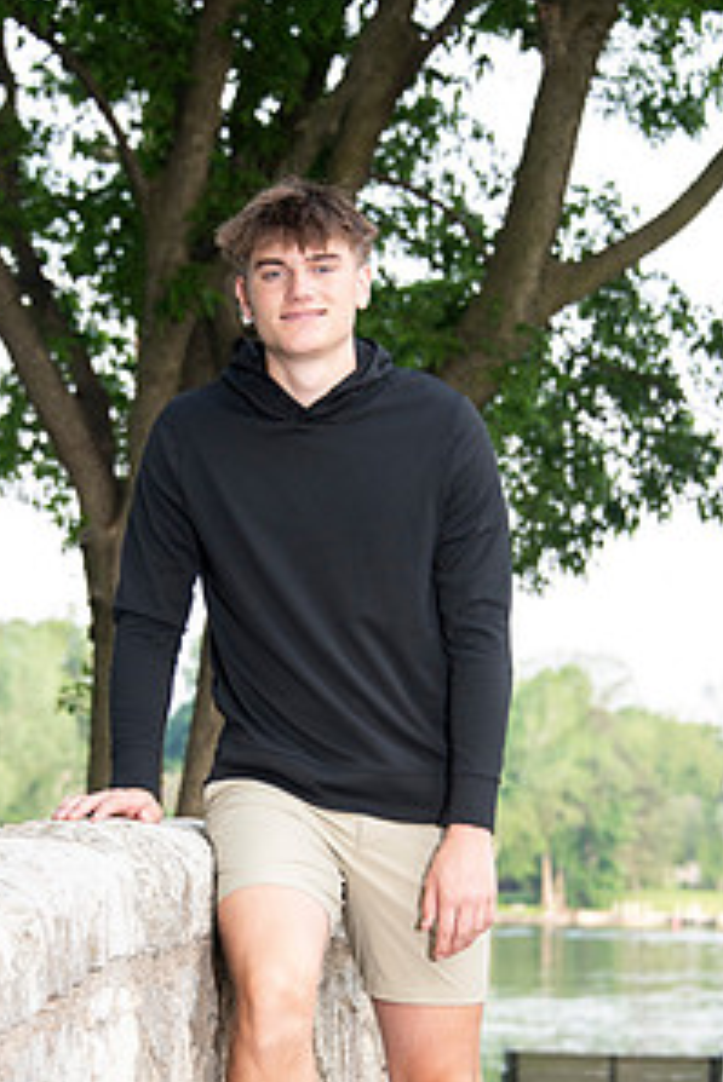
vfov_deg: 14.7
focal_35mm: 139
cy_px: 748
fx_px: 4182
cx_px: 287
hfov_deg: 9.9
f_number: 5.6
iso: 500
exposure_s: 1/160
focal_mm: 92
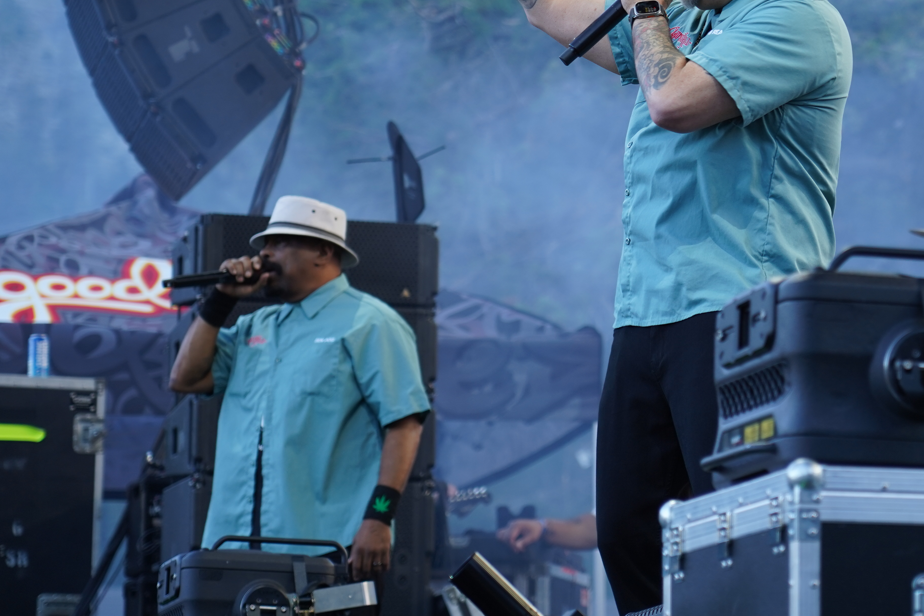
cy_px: 156
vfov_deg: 7.9
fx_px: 4440
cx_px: 744
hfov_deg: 11.8
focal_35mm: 173
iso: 320
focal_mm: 105
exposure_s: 1/160
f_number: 4
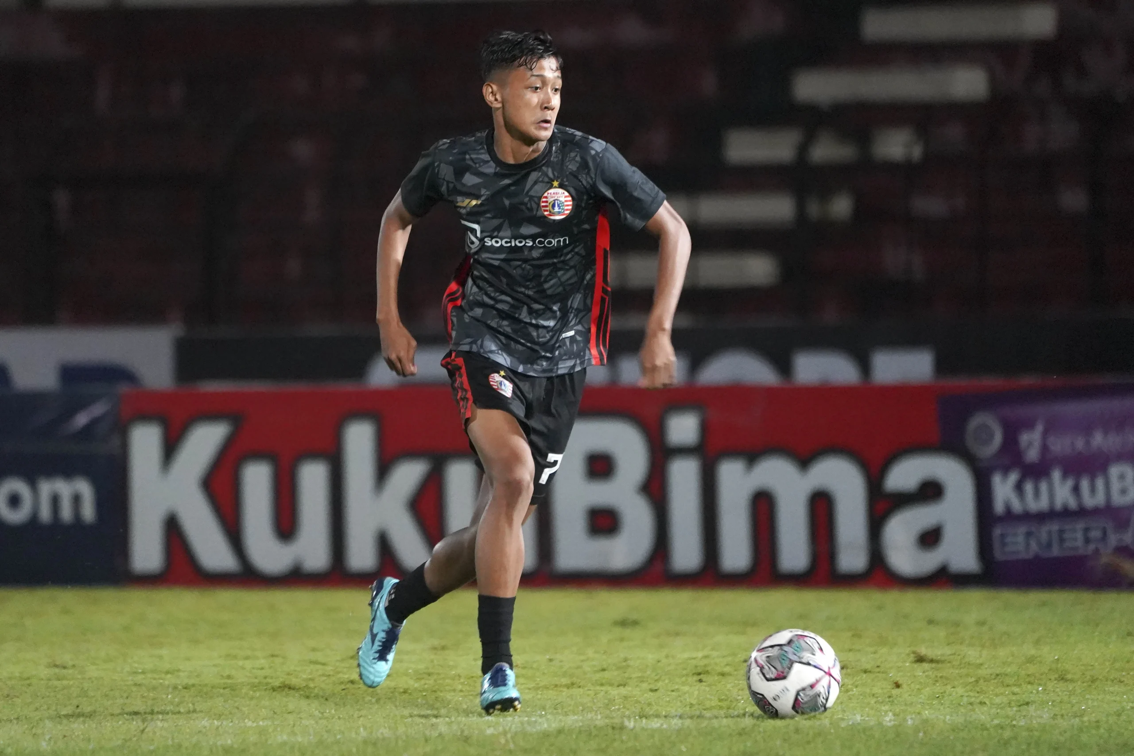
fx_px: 12600
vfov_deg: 3.4
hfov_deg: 5.2
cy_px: 378
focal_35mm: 400
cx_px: 567
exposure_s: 1/400
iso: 10000
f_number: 5.6
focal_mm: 400
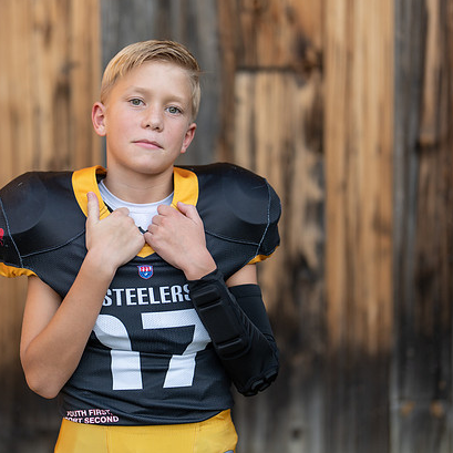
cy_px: 216
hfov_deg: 25.2
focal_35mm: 68
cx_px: 154
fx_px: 1007
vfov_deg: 25.4
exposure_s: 1/2000
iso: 100
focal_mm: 50
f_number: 1.2
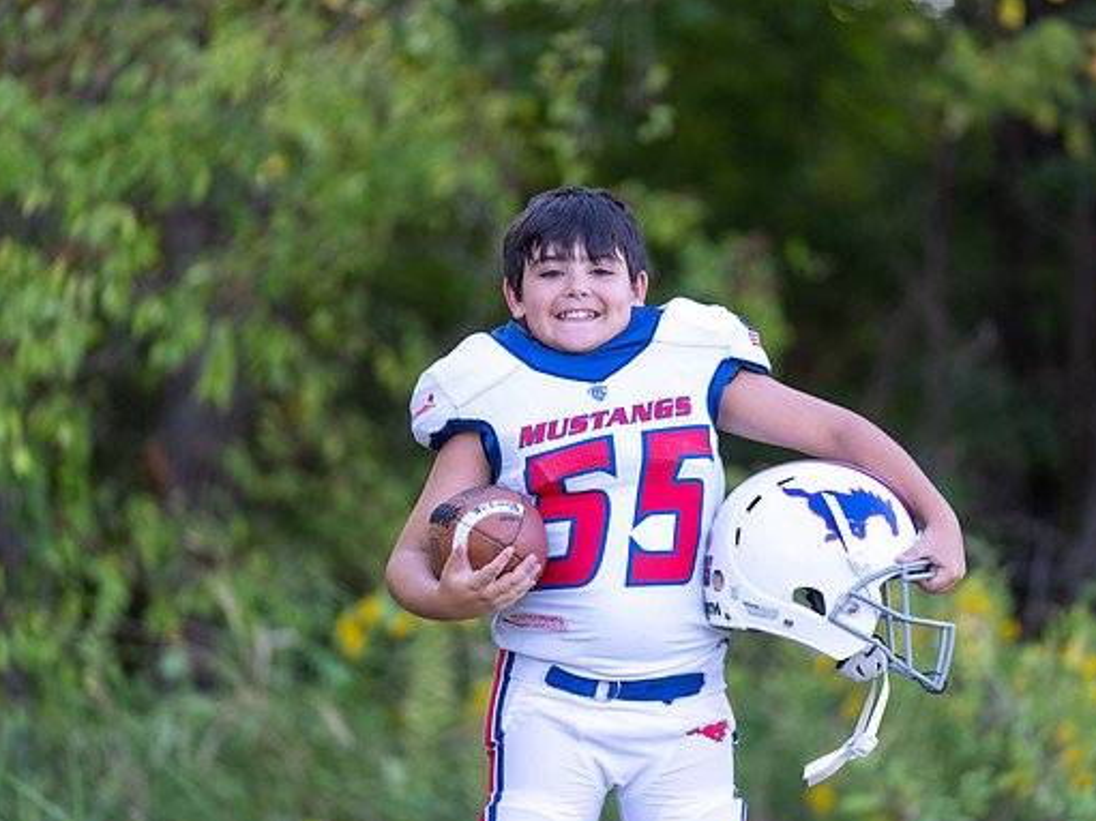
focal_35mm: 180
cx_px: 616
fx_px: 5698
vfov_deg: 8.2
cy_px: 410
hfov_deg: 11.0
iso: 250
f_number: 2.8
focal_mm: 165
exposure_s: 1/320
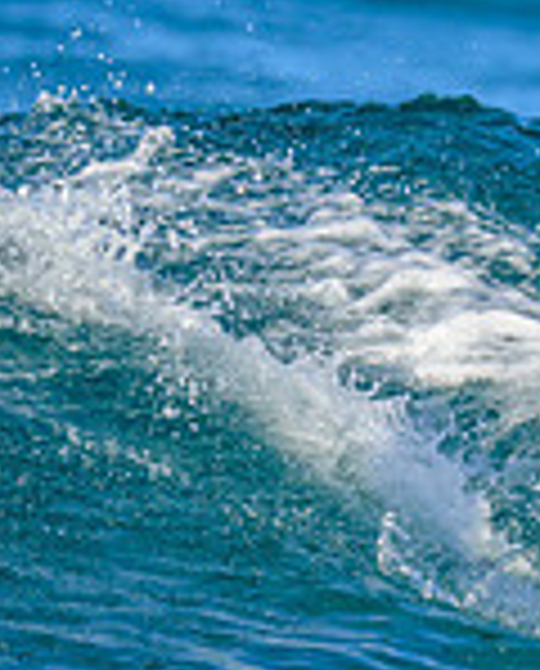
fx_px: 73198
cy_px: 407
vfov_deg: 0.5
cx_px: 1124
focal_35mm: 3679
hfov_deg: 0.4
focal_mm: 800
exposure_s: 1/2000
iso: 560
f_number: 6.3
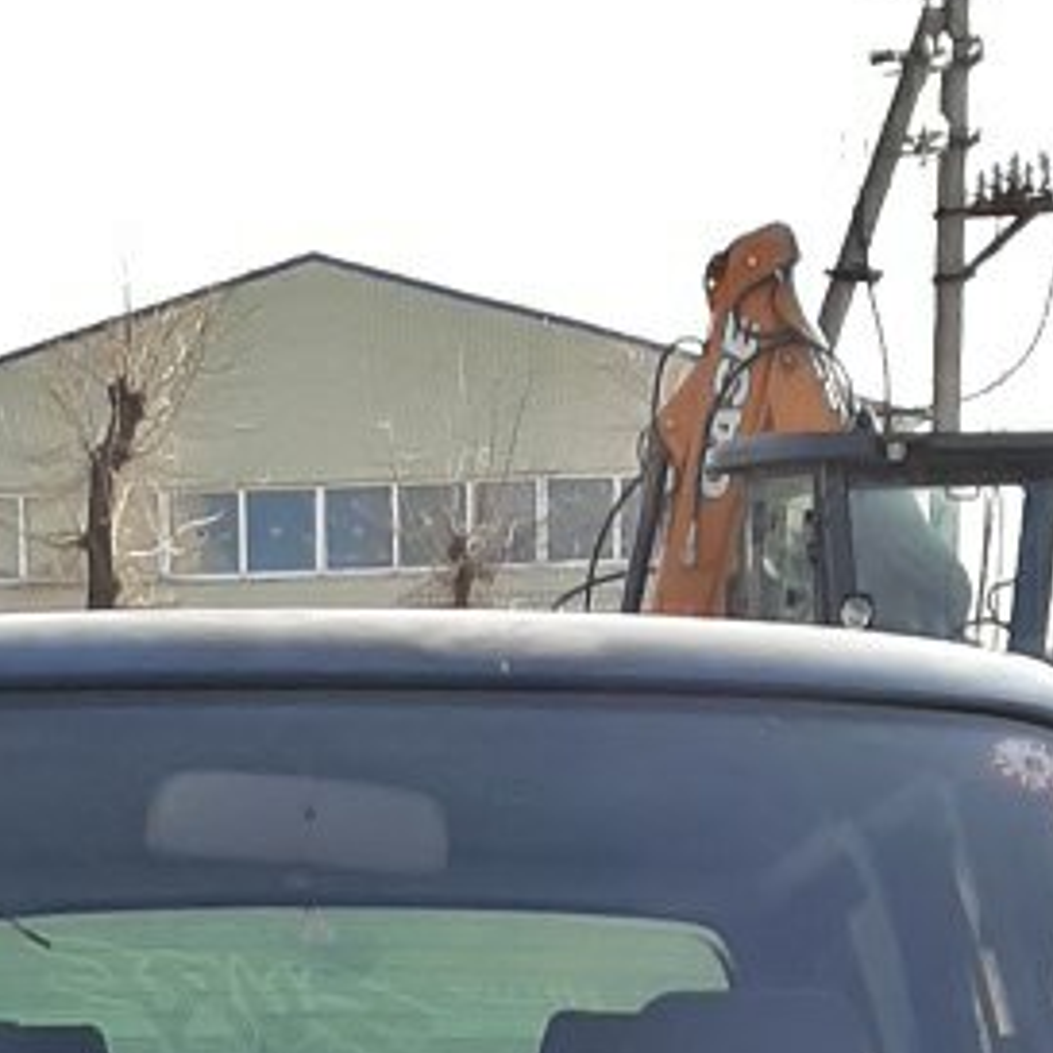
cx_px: 127
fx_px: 4164
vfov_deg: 11.4
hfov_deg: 14.3
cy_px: 2688
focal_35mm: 121
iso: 40
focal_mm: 3.93
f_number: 1.7
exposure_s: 1/923
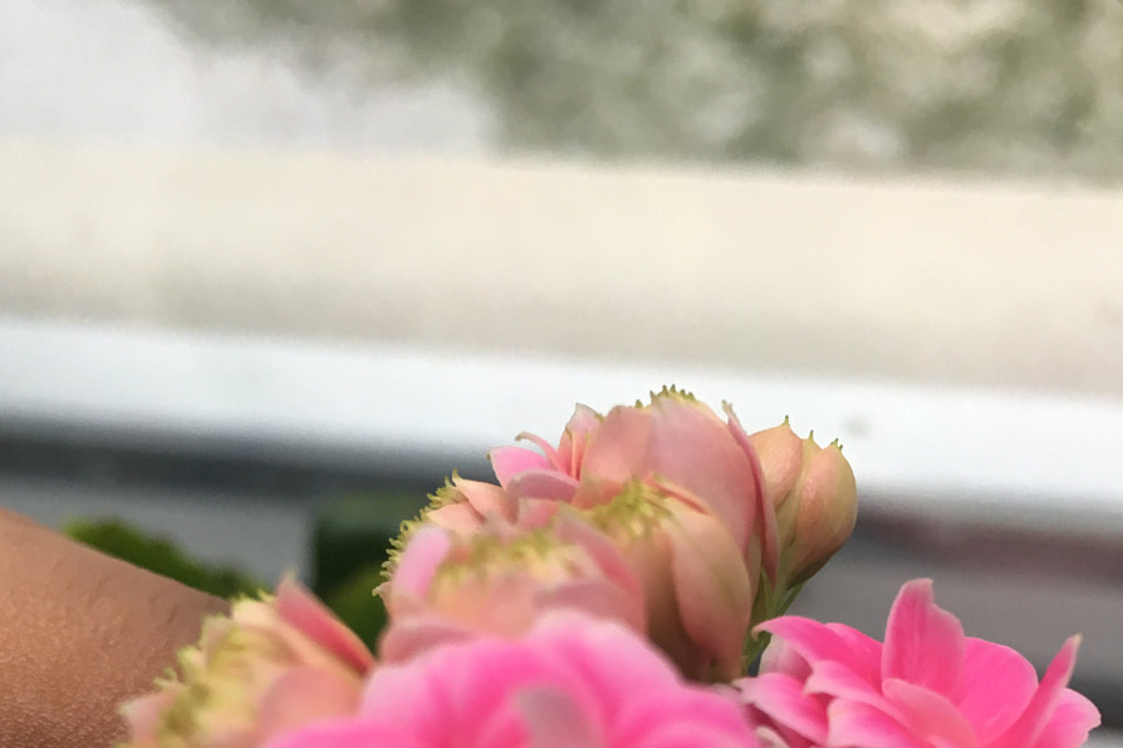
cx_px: 613
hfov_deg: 36.8
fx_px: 1684
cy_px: 951
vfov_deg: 22.6
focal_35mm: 54
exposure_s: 1/33
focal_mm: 4.15
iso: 32
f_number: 2.2
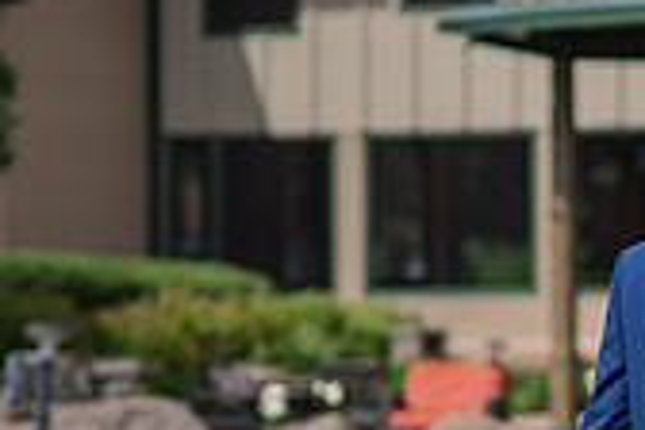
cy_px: 599
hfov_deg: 6.9
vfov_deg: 4.6
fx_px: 5339
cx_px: 745
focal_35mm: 298
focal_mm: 85
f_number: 2.8
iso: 125
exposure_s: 1/2500
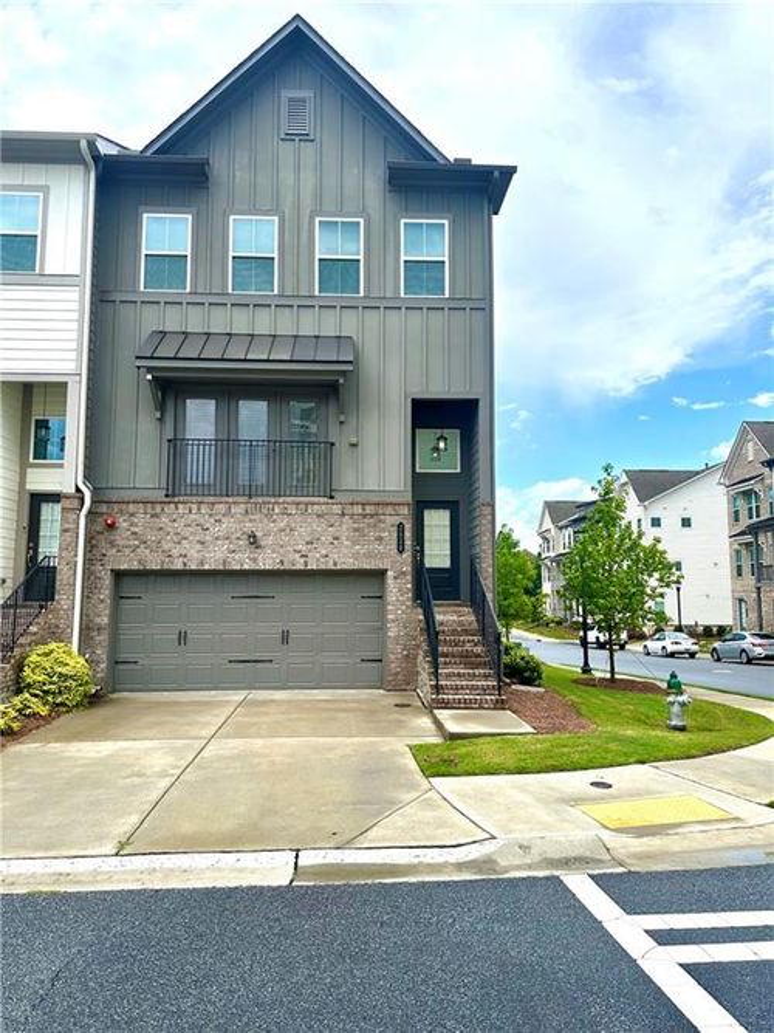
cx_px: 387
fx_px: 716
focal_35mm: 24
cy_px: 516
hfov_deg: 56.8
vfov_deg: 71.6
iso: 80
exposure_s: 1/3717
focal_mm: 6.86
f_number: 1.78
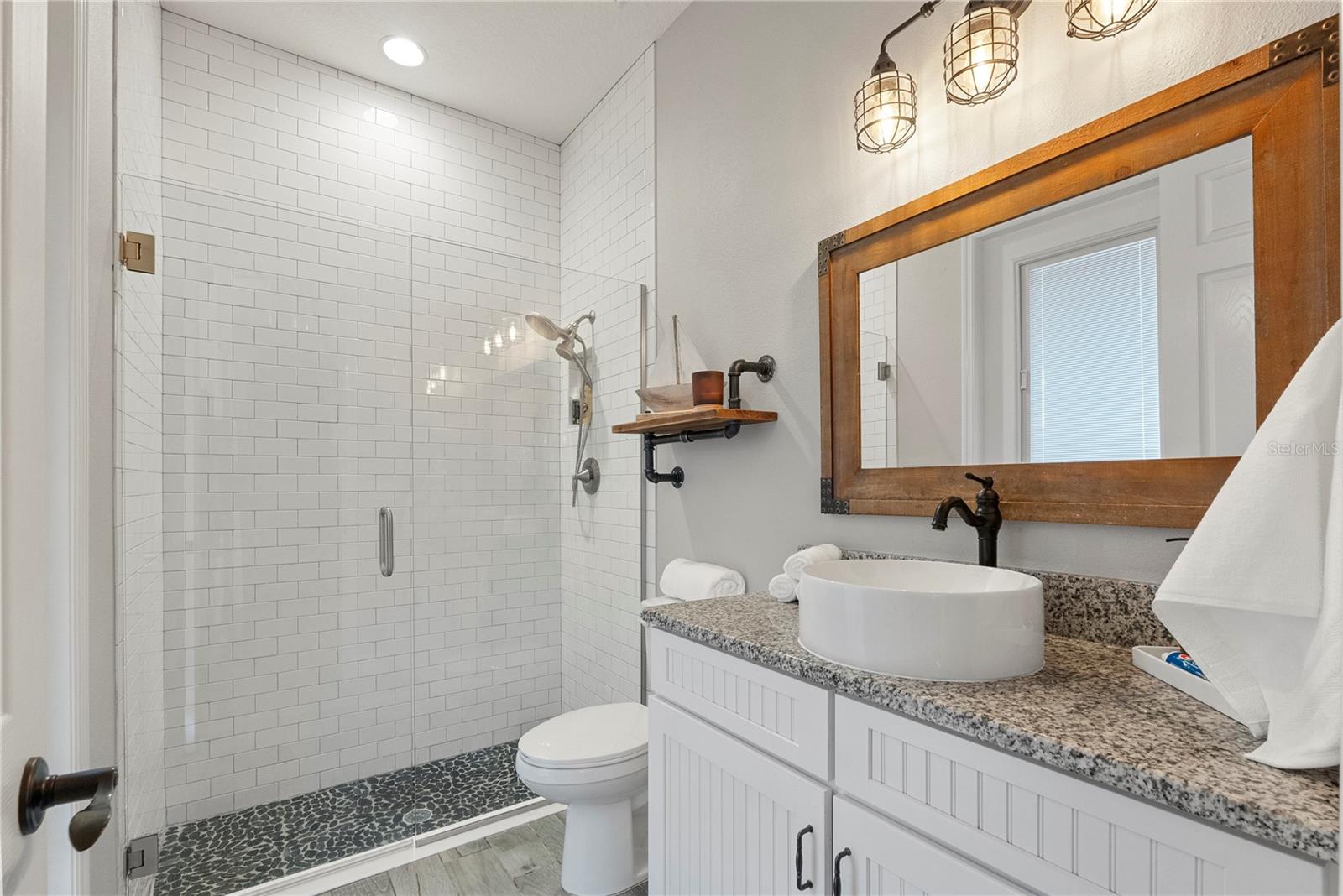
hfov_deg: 96.7
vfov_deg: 73.8
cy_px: 448
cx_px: 672
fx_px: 597
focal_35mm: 16
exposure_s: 1/6
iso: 2000
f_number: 9
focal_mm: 16
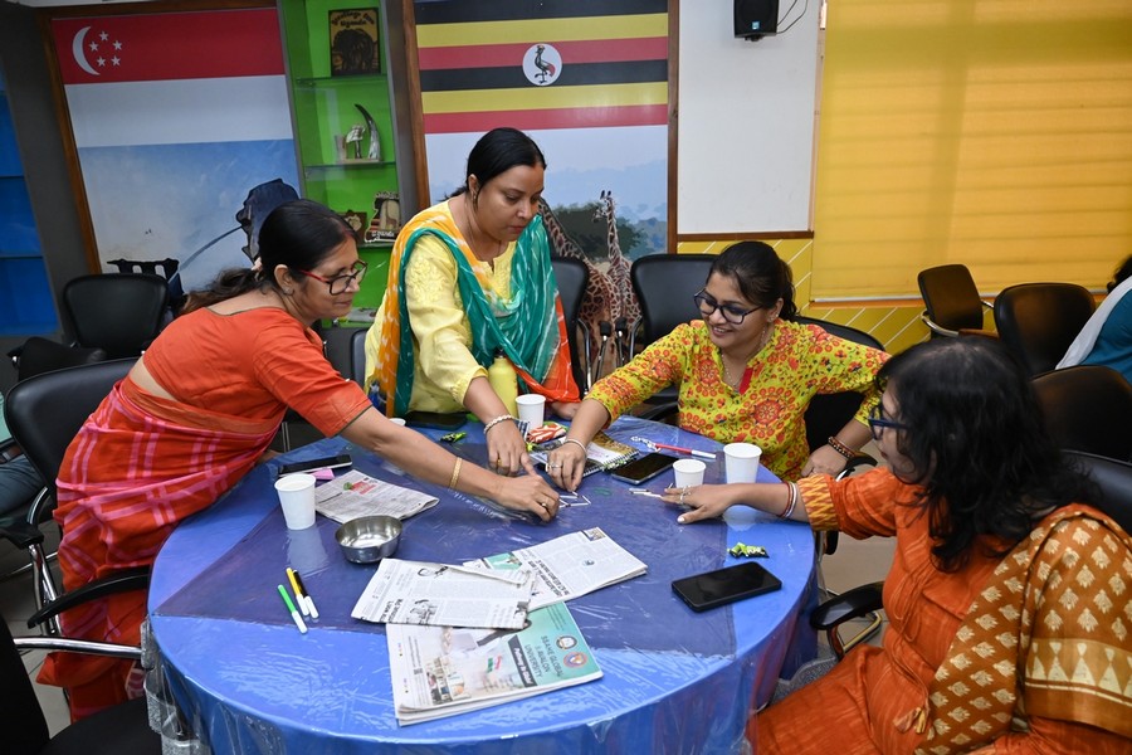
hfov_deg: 71.5
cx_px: 566
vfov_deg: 51.3
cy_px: 378
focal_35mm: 25
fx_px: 786
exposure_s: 1/160
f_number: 4.5
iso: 3200
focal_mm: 25
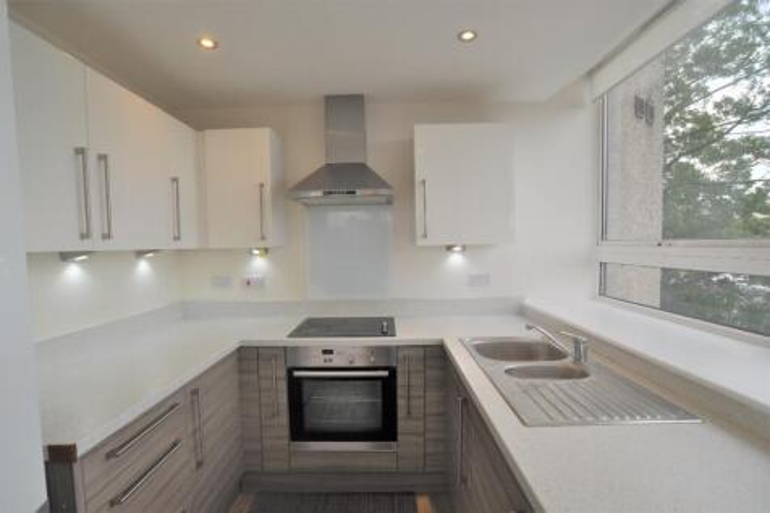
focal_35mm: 16
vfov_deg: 72.0
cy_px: 256
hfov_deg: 95.0
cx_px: 385
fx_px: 353
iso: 220
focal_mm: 11
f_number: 5.6
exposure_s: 1/125
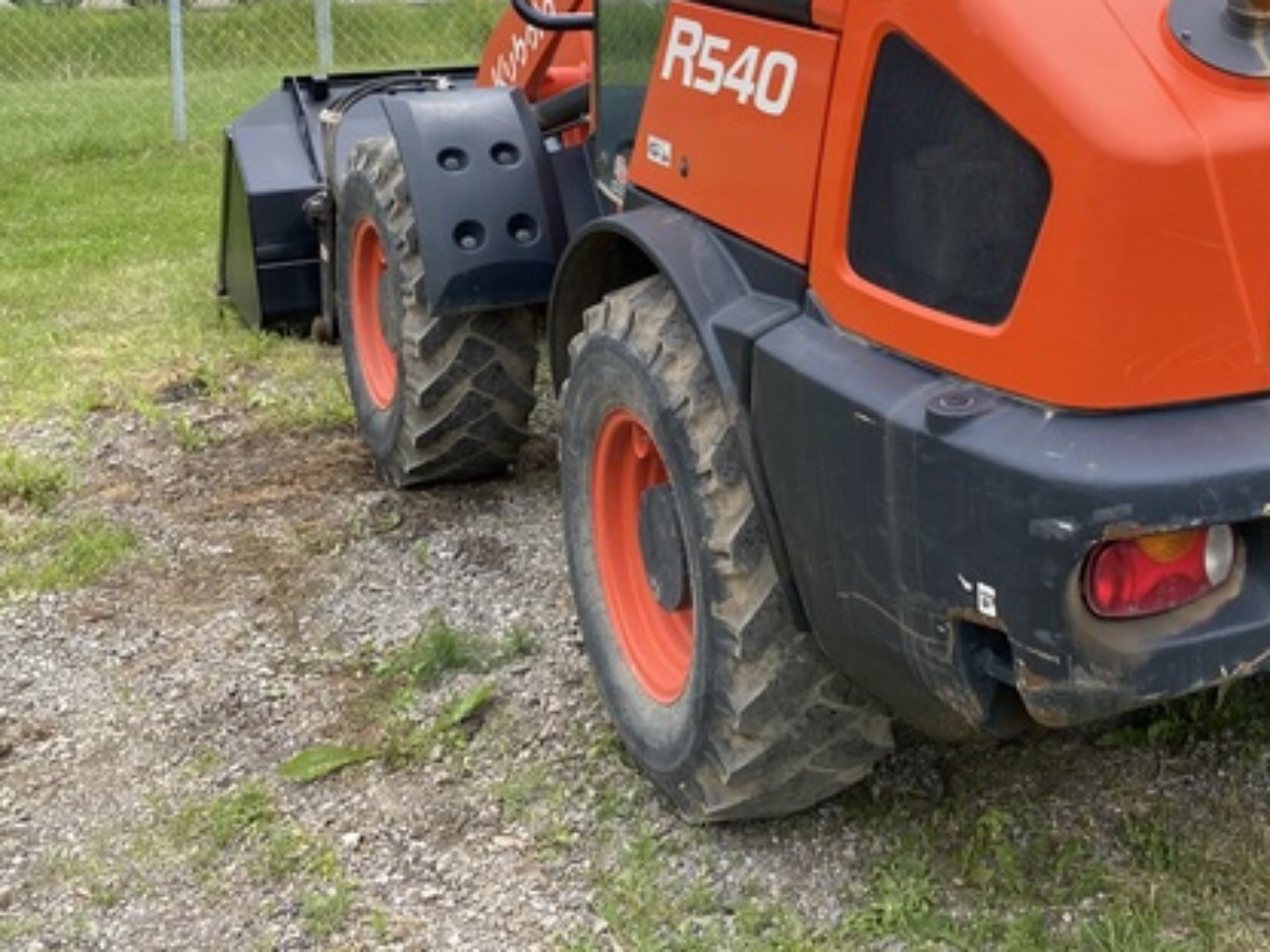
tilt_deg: -3.7
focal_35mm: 50
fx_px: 1834
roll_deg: -2.0
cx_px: 946
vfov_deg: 28.0
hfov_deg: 37.3
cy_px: 88
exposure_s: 1/858
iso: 32
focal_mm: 4.25
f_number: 1.8
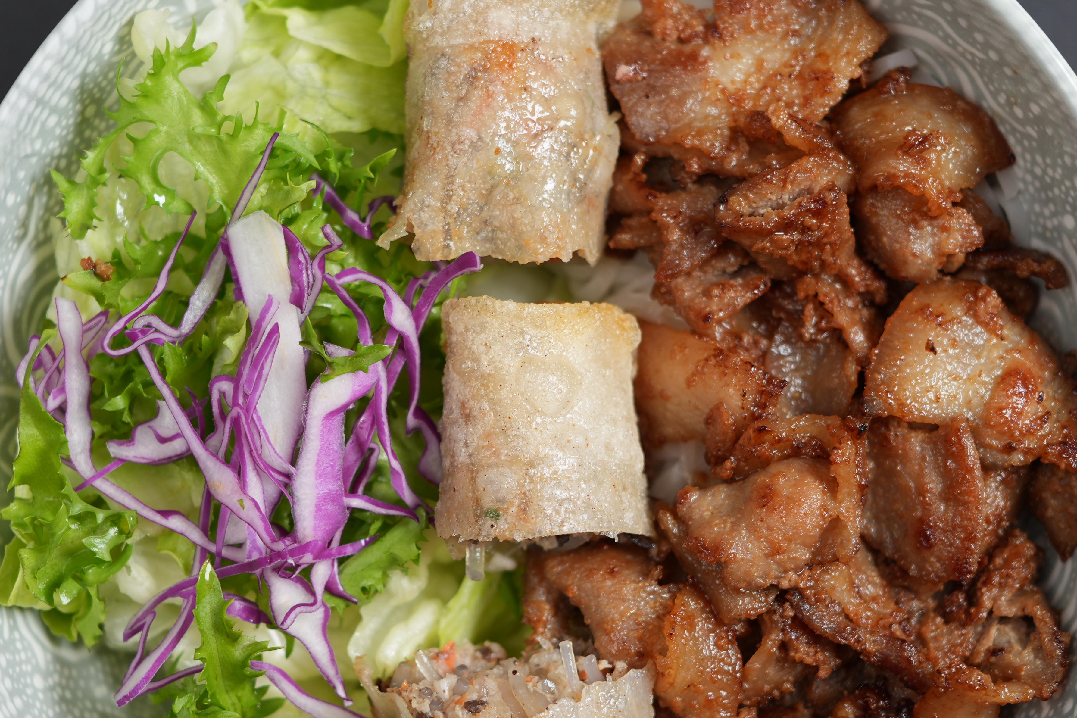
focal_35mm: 98
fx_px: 2932
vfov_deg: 13.9
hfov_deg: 20.8
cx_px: 492
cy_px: 452
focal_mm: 50
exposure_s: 1/50
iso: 160
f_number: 2.8
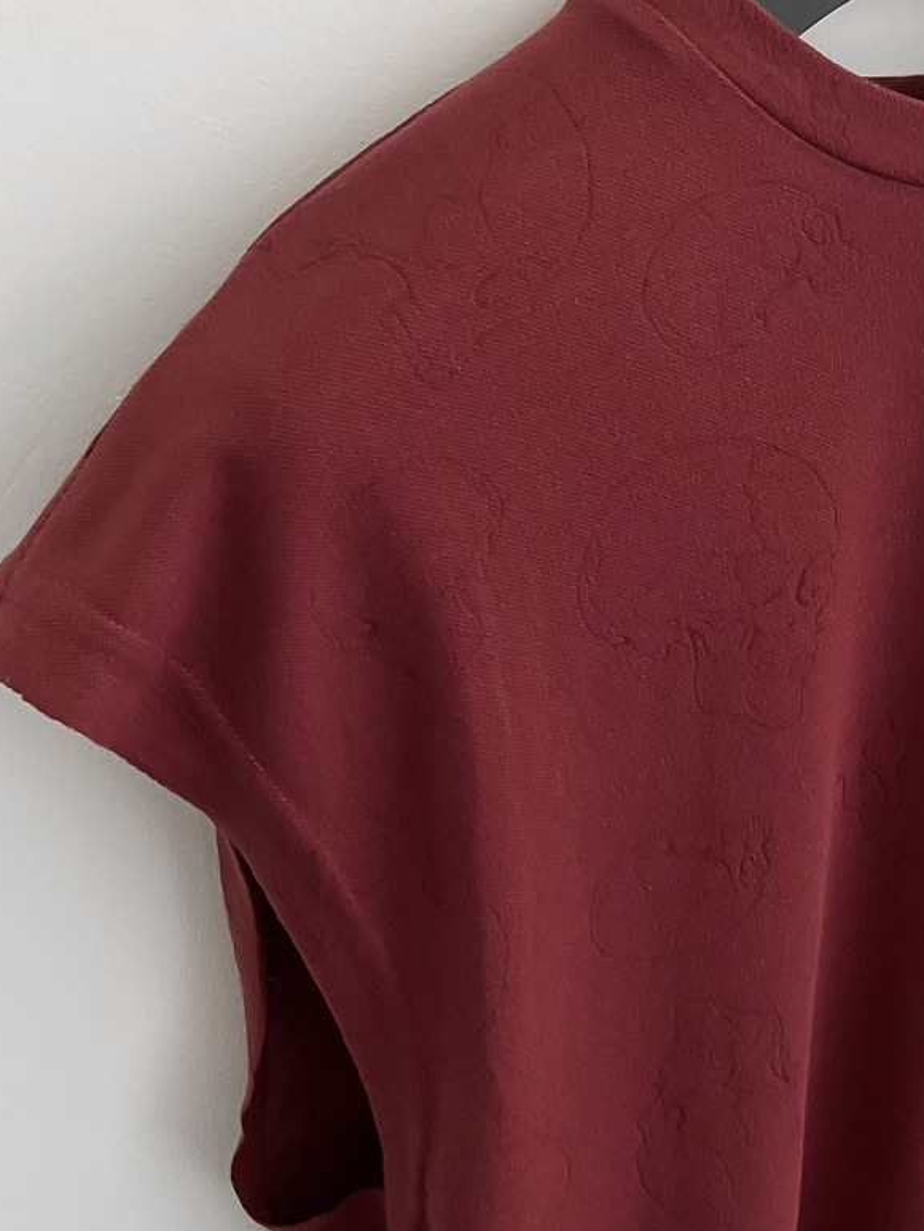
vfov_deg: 32.2
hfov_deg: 23.8
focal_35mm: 60
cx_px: 830
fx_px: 2135
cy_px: 612
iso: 40
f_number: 1.8
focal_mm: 3
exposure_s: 1/120
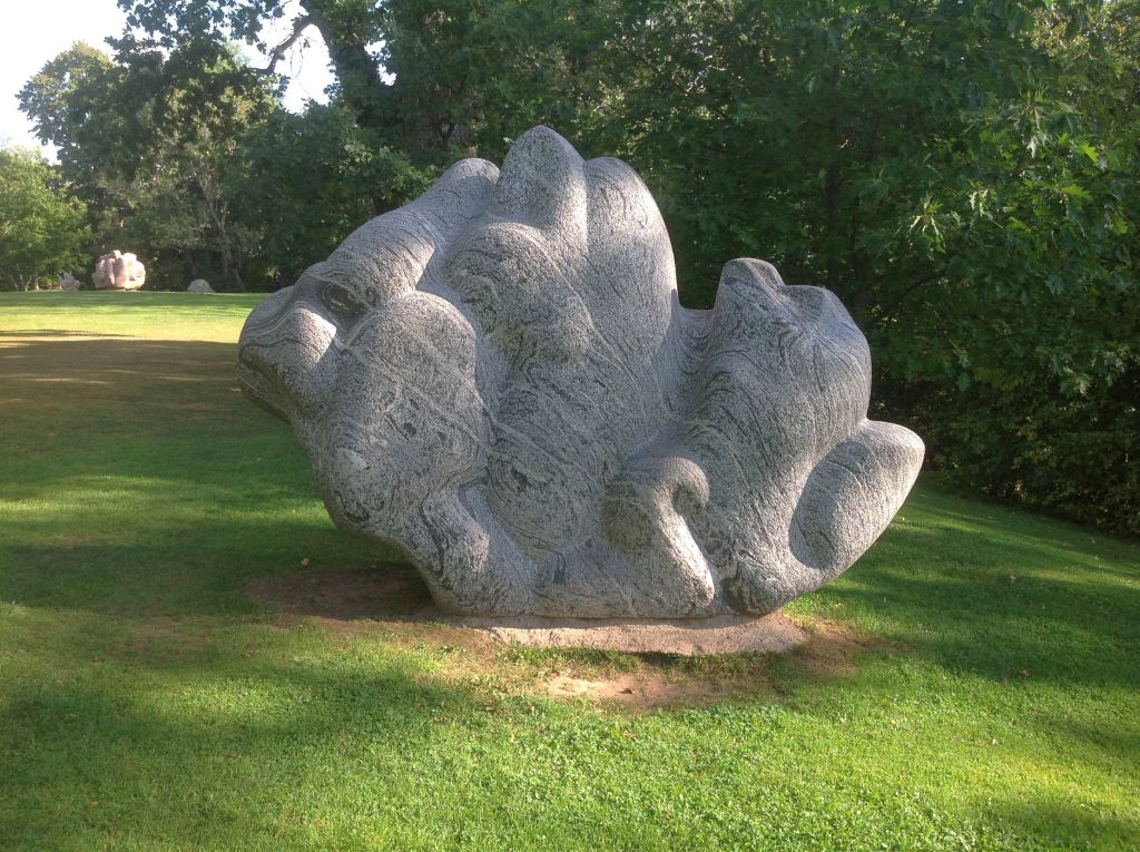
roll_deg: +0.8
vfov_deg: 40.6
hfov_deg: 52.7
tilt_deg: -6.4
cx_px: 570
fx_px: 1151
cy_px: 426
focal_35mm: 35
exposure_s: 1/312
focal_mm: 4.28
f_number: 2.4
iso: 50
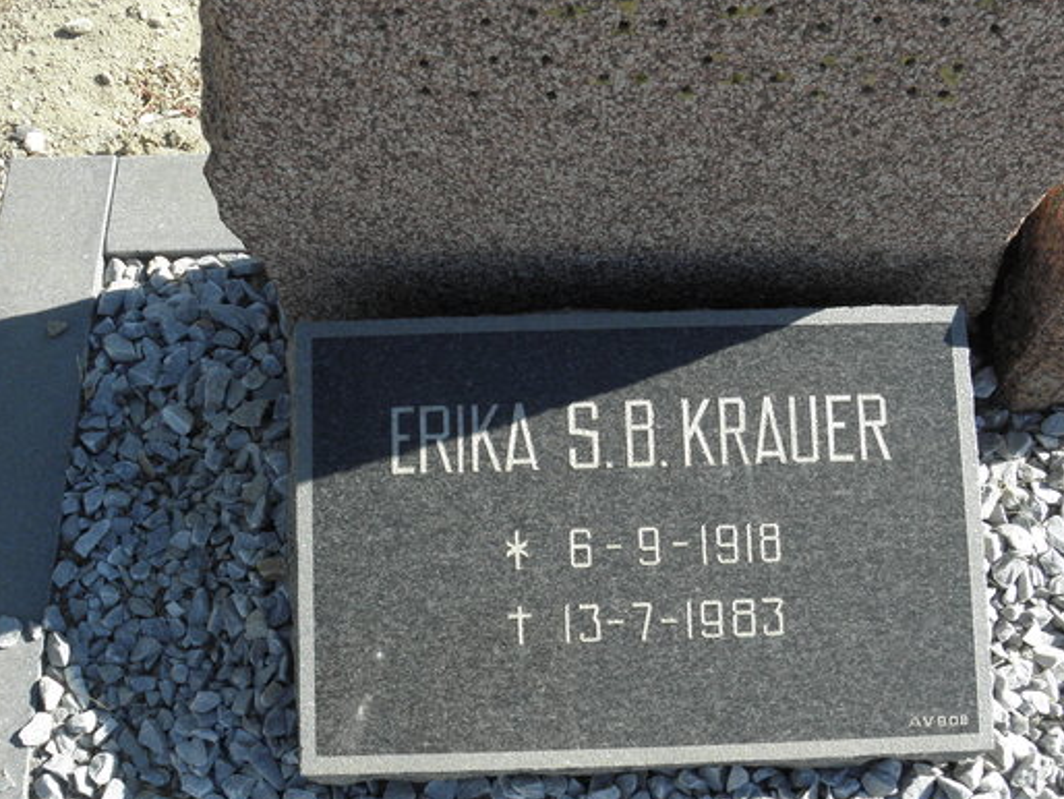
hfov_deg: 44.6
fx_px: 1292
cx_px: 445
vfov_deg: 34.2
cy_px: 507
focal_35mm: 42
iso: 64
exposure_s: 1/125
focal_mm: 4.83
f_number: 5.6
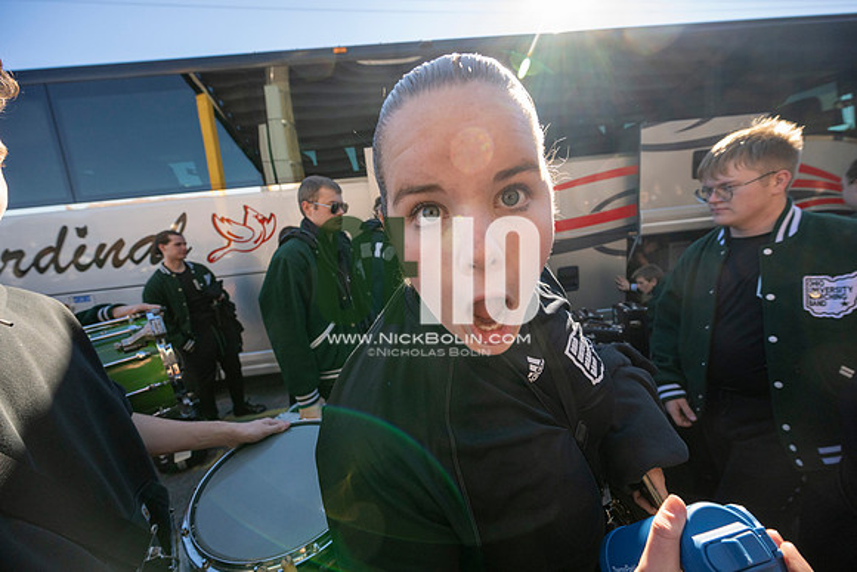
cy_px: 286
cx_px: 428
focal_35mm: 14
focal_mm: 14
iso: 1250
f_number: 5
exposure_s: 1/2000
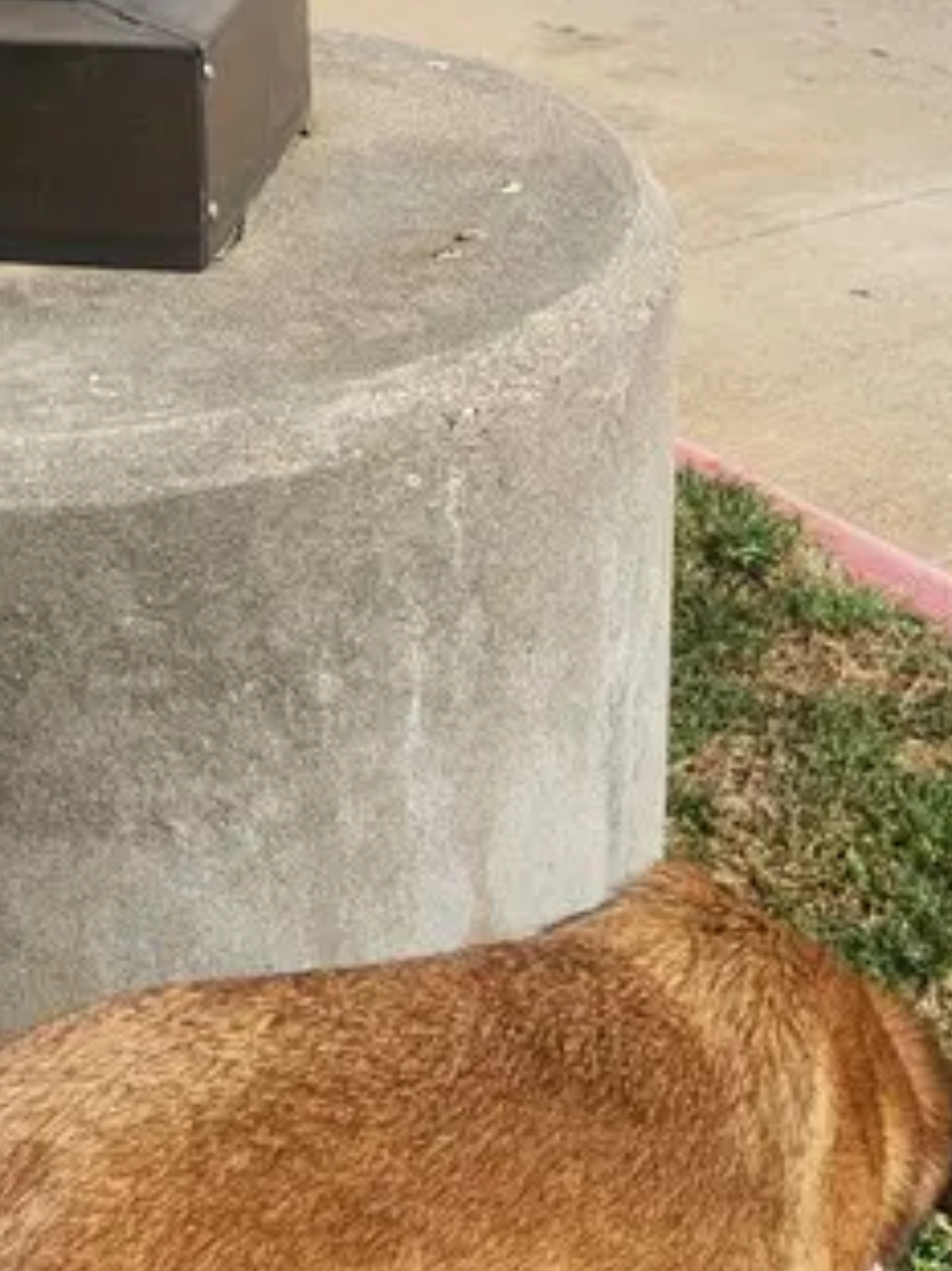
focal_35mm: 74
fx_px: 2715
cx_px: 486
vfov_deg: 26.0
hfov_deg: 19.9
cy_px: 290
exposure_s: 1/2436
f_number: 1.8
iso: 20
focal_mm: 5.4
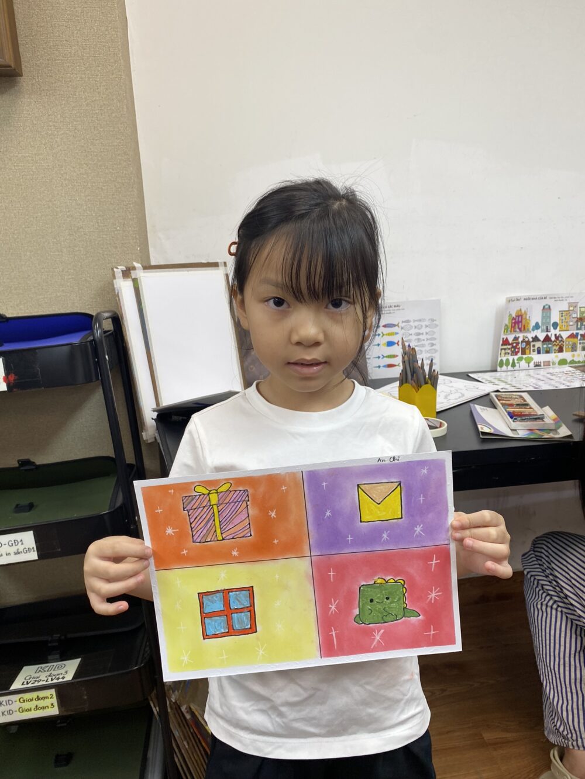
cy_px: 390
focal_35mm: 26
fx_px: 586
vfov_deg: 67.3
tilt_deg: -14.6
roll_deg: +2.6
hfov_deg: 53.1
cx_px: 292
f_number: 1.8
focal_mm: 4.25
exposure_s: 1/121
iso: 80
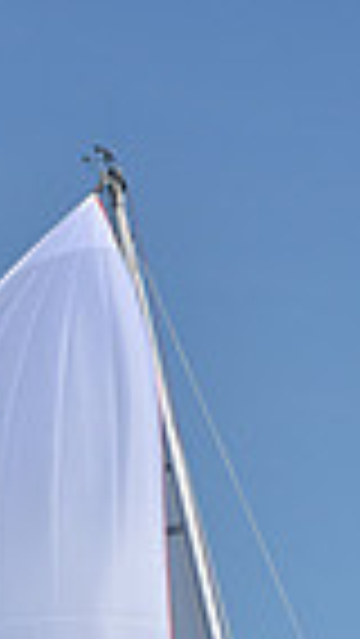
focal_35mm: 299
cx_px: 227
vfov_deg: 7.1
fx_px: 5068
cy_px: 1044
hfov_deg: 4.1
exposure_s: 1/1250
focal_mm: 70
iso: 250
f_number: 9
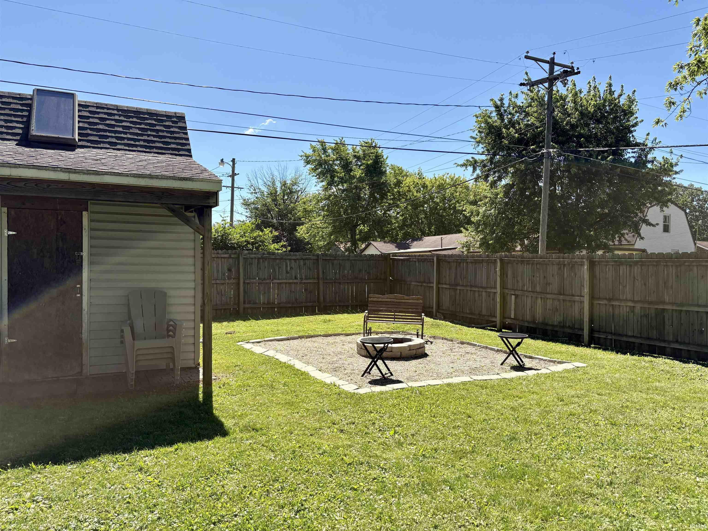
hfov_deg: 67.3
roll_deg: -0.1
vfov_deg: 53.1
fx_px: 532
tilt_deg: -0.3
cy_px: 266
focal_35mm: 26
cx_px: 354
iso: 50
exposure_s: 1/2538
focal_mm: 5.96
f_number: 1.6
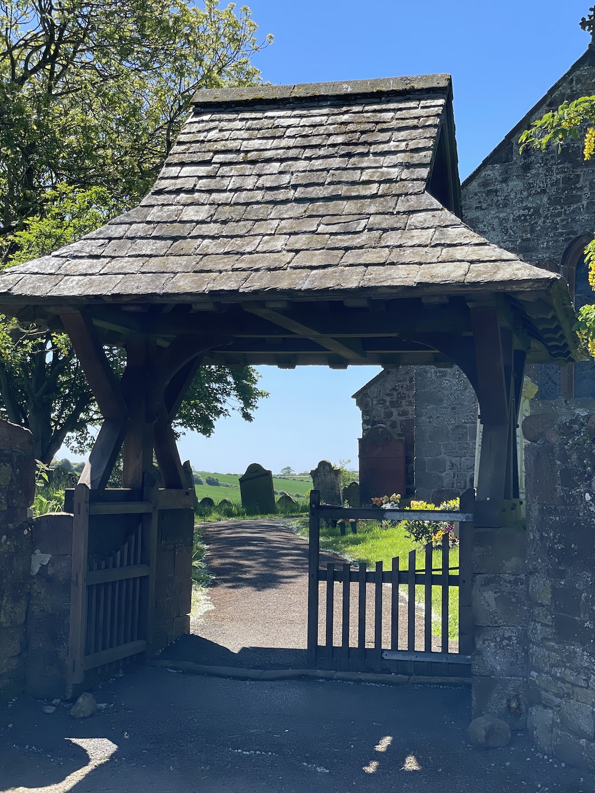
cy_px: 396
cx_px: 298
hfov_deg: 28.0
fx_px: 1192
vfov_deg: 36.8
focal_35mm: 52
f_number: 2
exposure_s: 1/1229
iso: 32
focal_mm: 6
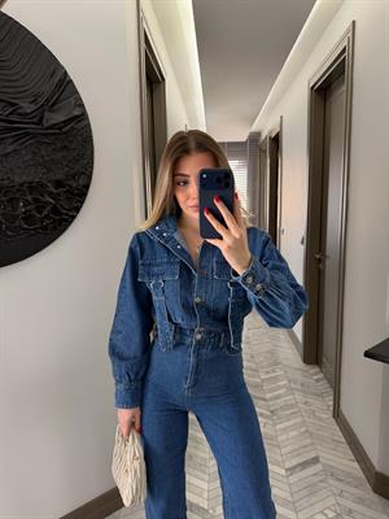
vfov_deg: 71.6
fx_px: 360
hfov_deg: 56.8
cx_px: 194
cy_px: 260
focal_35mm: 24
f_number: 1.78
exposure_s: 1/60
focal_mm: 6.76
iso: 250
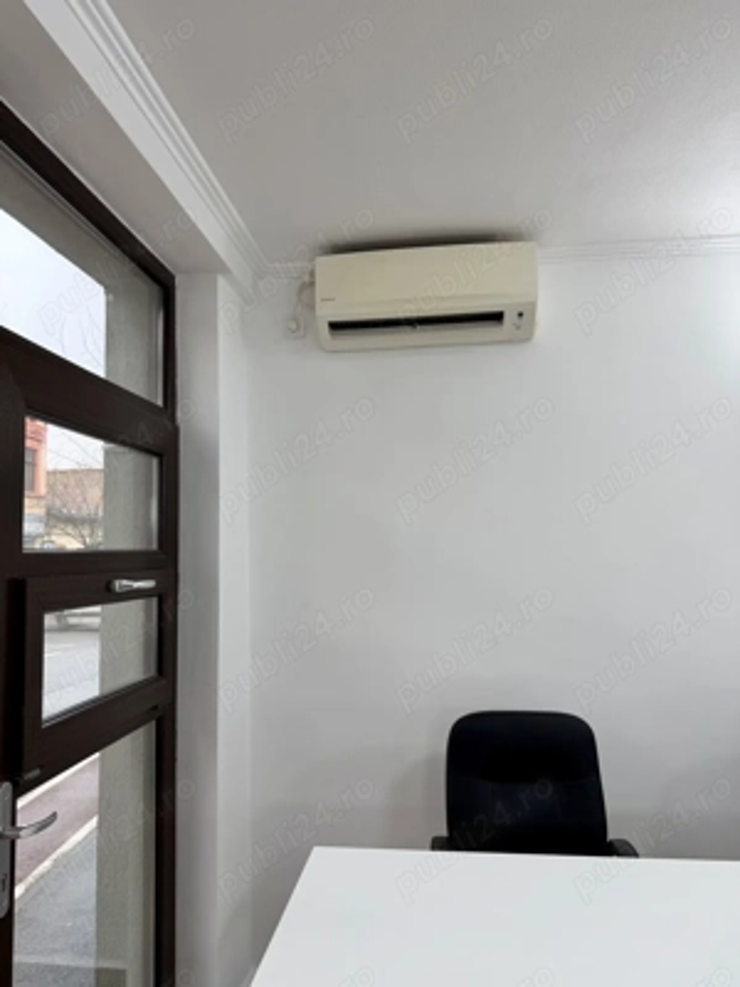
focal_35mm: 24
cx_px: 370
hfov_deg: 56.8
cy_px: 494
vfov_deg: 71.6
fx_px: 684
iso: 64
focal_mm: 6.76
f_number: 1.78
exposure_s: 1/100
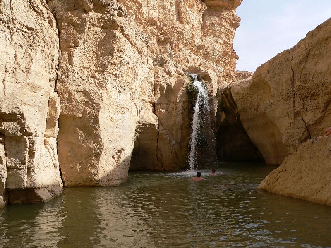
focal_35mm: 36
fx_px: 344
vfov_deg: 39.7
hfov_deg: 51.4
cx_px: 166
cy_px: 124
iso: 80
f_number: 4
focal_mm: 6
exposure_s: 1/500
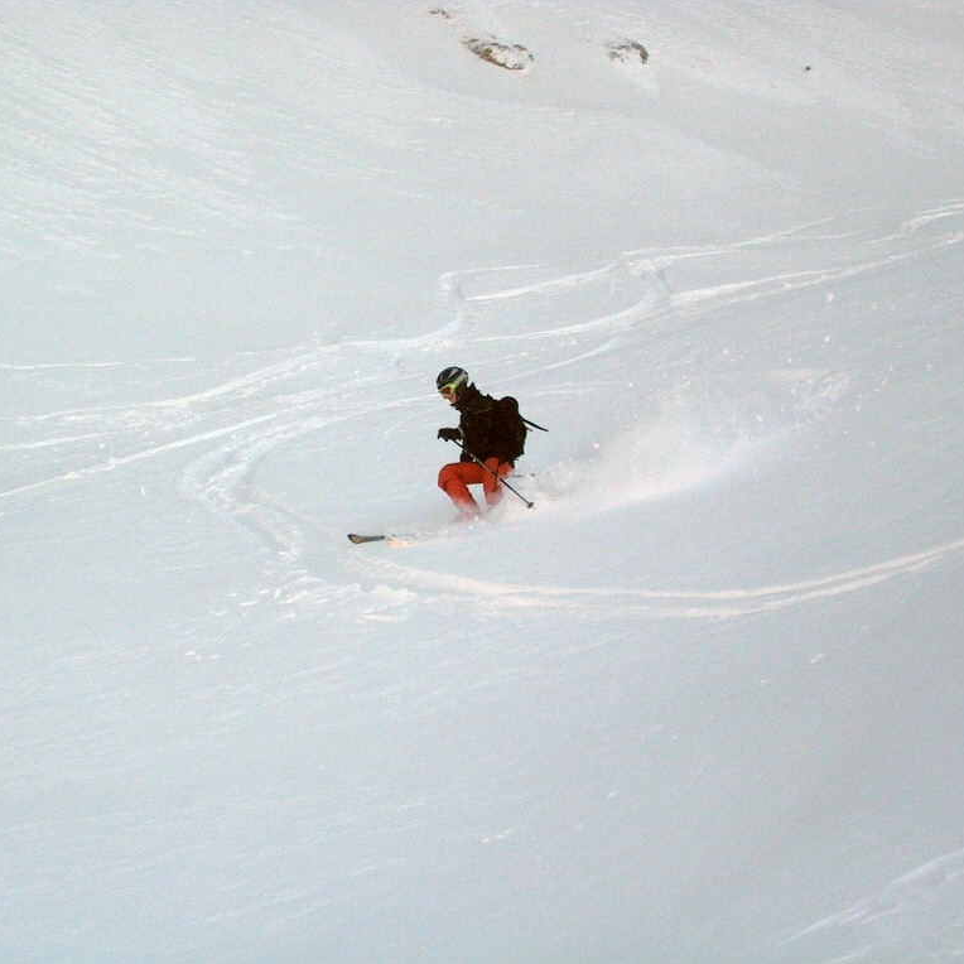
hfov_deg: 9.1
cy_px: 482
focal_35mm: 192
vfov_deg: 9.1
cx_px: 397
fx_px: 6049
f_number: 4.9
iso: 100
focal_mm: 16.2
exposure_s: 1/391
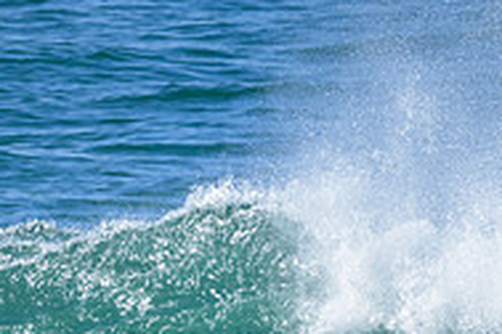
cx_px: 460
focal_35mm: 2461
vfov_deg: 0.6
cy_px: 494
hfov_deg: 0.8
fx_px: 34315
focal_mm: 800
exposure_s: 1/2000
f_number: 6.3
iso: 800
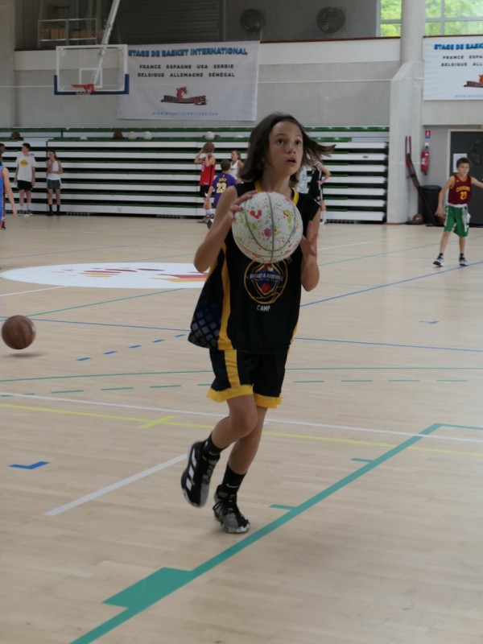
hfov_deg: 20.2
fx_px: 1358
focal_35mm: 73
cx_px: 242
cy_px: 322
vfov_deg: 26.7
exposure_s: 1/250
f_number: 2.8
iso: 640
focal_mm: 24.5
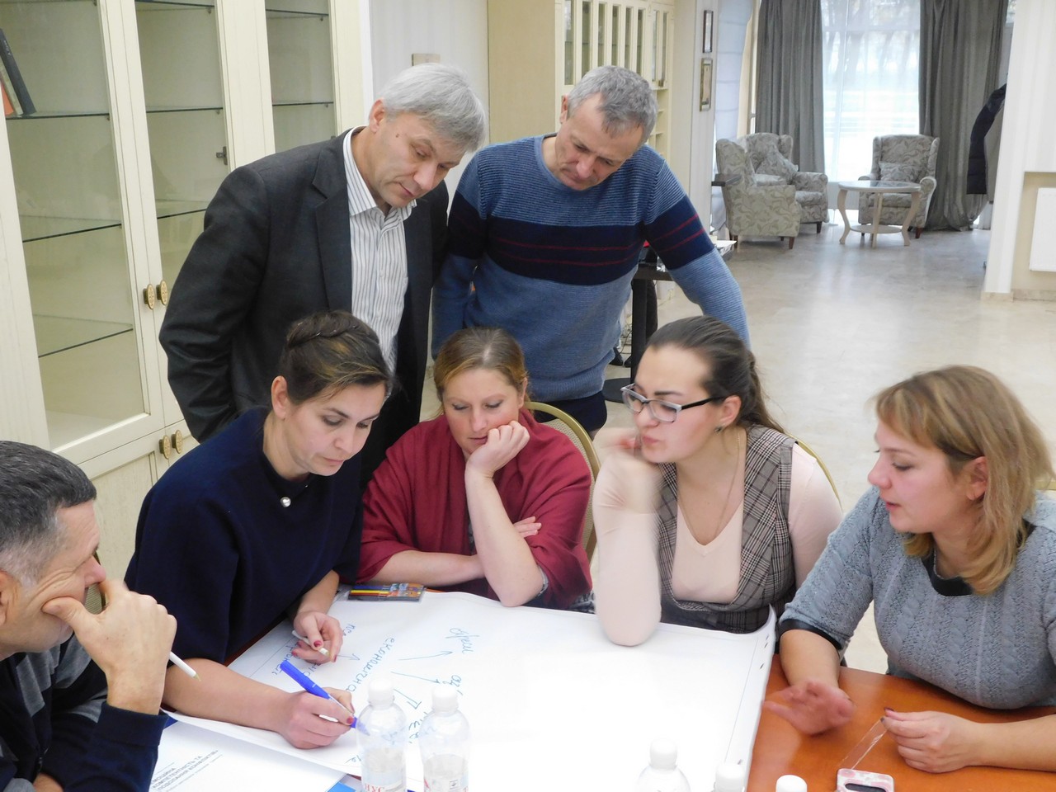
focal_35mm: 36
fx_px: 1098
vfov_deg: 39.7
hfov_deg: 51.4
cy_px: 396
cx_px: 528
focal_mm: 6.3
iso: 400
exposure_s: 1/13
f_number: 3.5
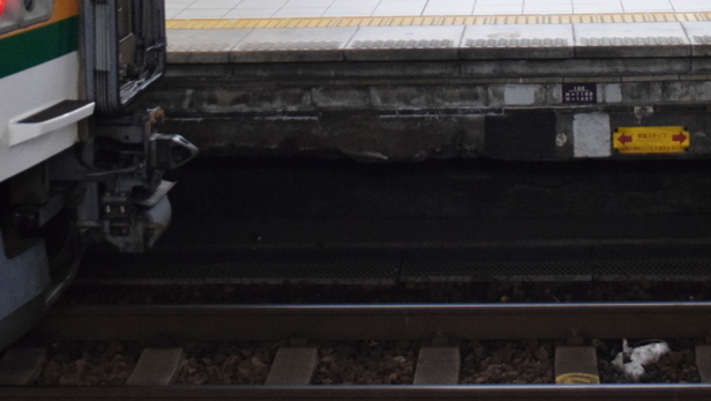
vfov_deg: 12.6
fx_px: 1754
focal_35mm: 93
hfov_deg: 22.8
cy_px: -111
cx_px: 468
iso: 3200
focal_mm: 26
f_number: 4.2
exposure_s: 1/125
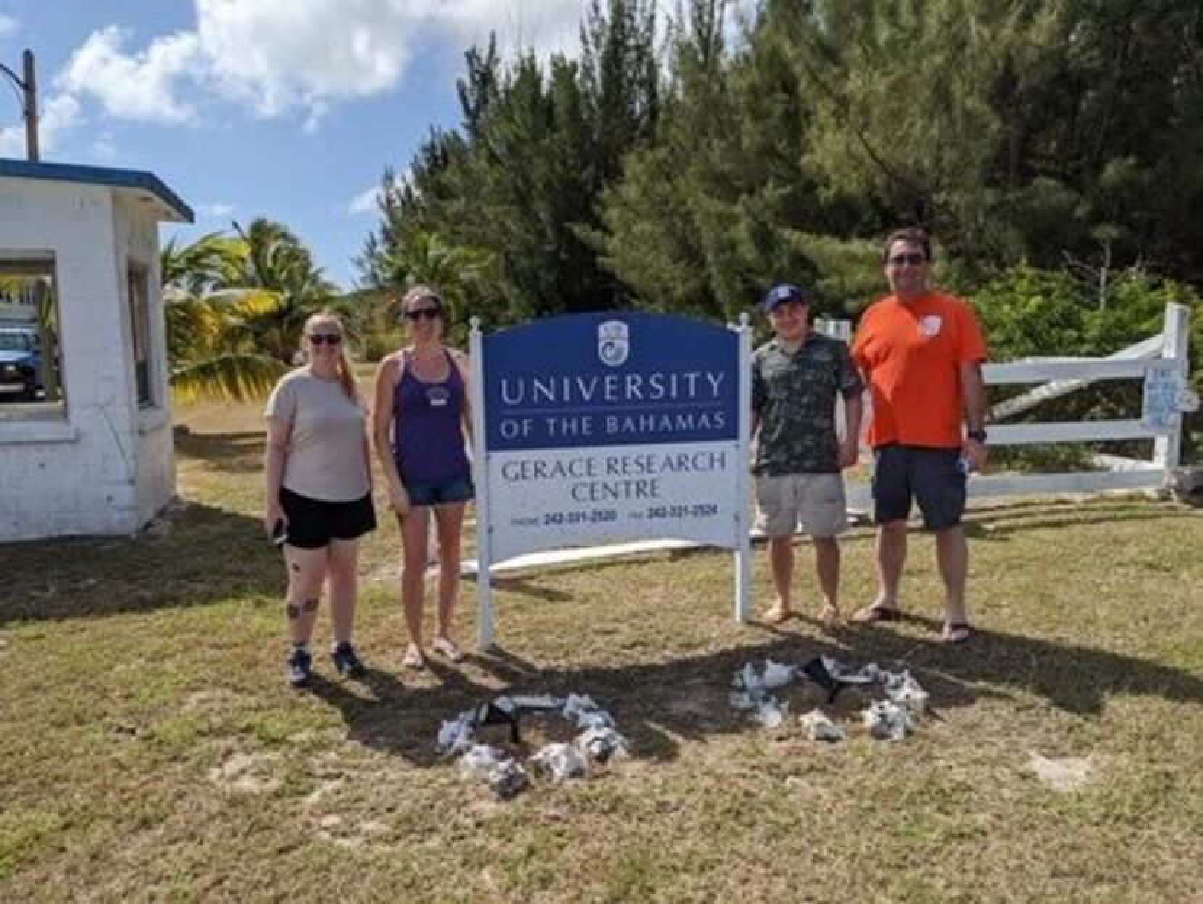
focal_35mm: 27
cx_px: 602
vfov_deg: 51.4
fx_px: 939
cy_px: 452
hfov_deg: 65.3
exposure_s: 1/7812
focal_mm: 4.38
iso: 71
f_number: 1.73
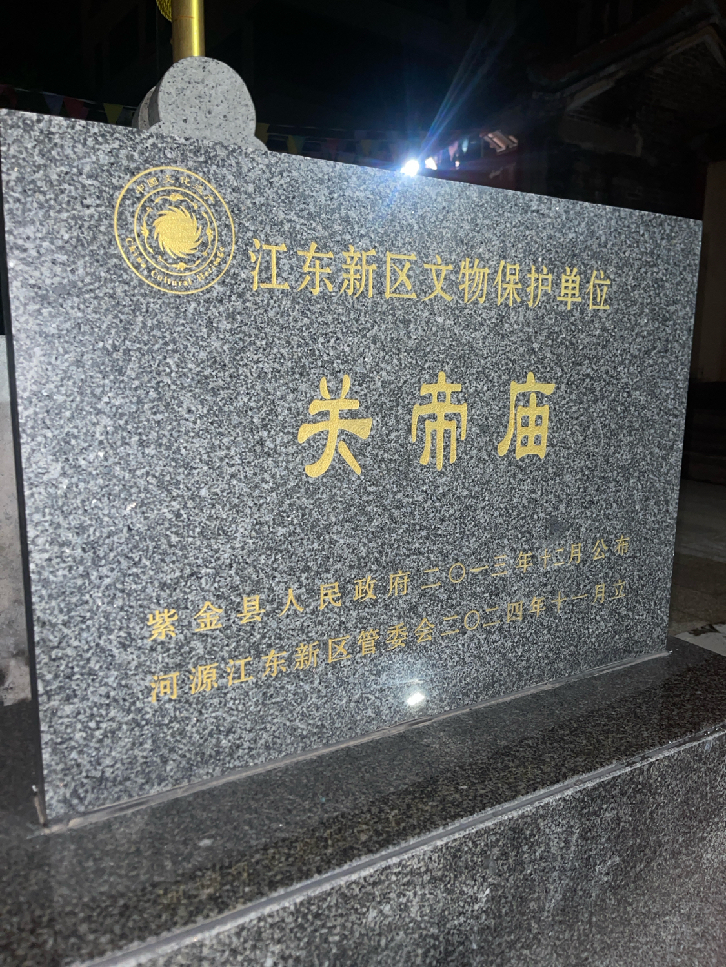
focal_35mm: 25
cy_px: 484
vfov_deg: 69.4
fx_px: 699
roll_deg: -1.4
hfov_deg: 54.9
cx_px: 363
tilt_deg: -10.5
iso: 80
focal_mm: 5.1
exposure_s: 1/4
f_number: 1.6
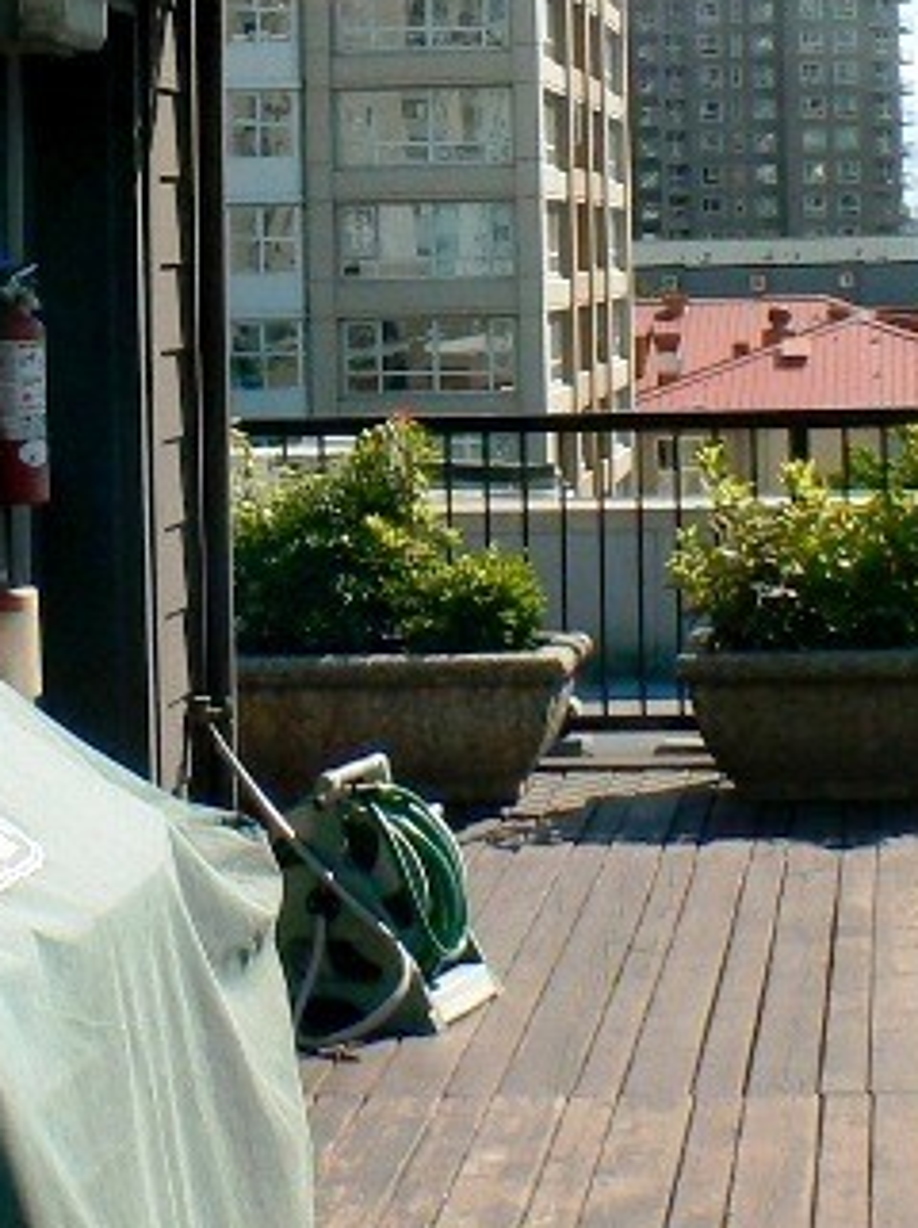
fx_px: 4074
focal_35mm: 115
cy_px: 157
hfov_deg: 12.8
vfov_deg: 16.9
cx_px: 658
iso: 80
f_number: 6.3
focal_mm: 6
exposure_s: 1/400
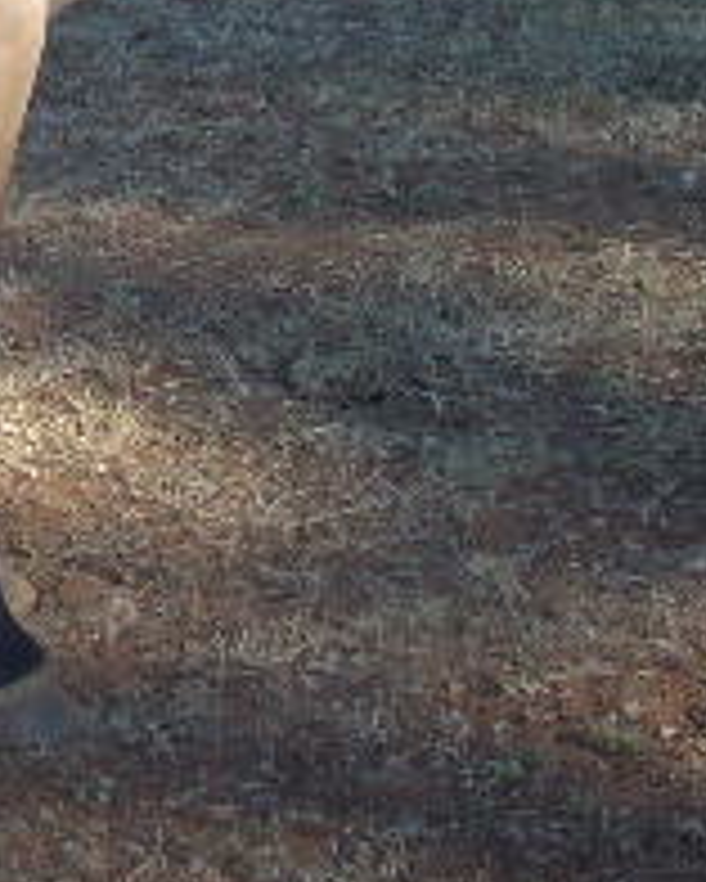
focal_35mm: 118
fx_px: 3080
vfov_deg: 15.7
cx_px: -225
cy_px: -140
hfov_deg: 12.6
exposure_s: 1/297
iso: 64
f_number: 2.8
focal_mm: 6.2
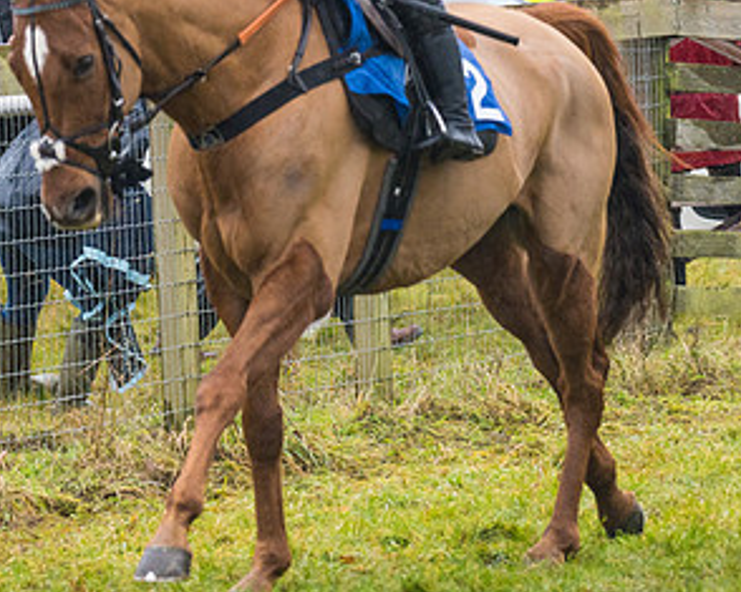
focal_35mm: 414
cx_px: 156
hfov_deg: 4.7
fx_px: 9076
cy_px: 181
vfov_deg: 3.7
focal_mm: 135
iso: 800
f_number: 4
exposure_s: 1/1000
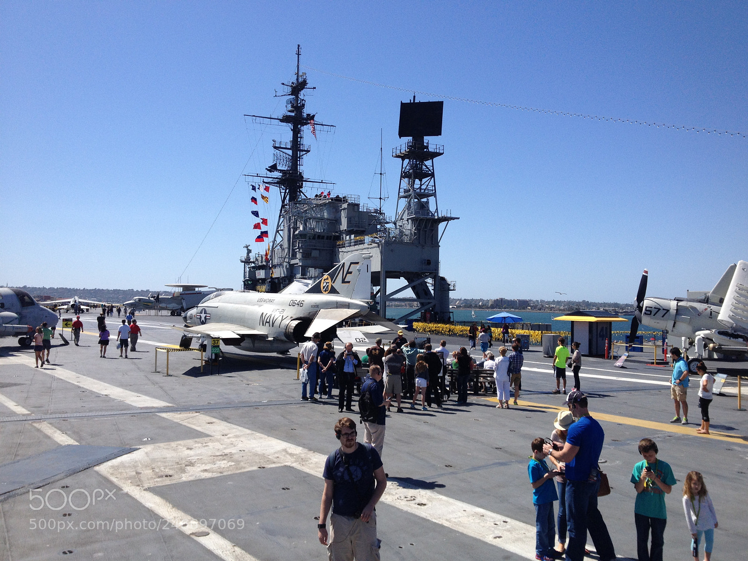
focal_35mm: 35
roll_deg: -0.8
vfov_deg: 40.7
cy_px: 280
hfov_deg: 52.6
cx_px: 374
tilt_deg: -2.0
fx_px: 756
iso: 50
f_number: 2.4
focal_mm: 4.28
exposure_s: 1/2513
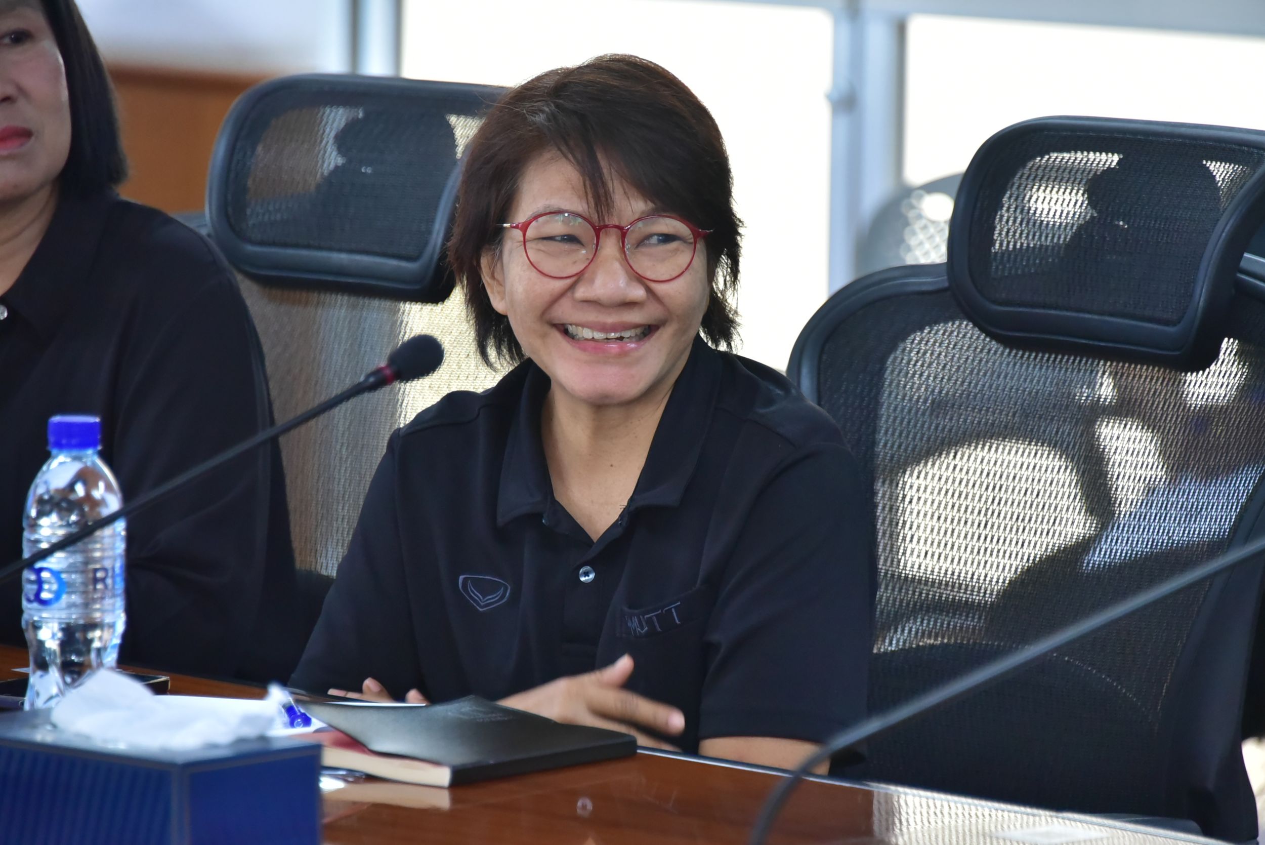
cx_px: 632
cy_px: 422
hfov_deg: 8.2
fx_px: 8788
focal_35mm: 250
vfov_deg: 5.5
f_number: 5.6
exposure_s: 1/160
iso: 4000
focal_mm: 250
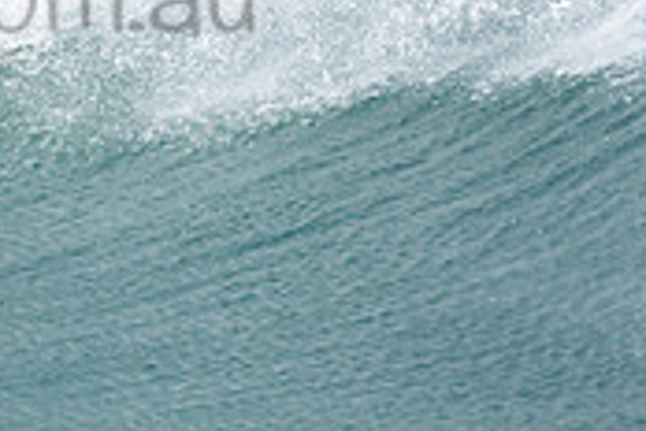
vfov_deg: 0.5
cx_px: -137
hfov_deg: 0.8
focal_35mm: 2503
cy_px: -54
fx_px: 44911
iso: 110
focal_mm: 500
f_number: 5.6
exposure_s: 1/800
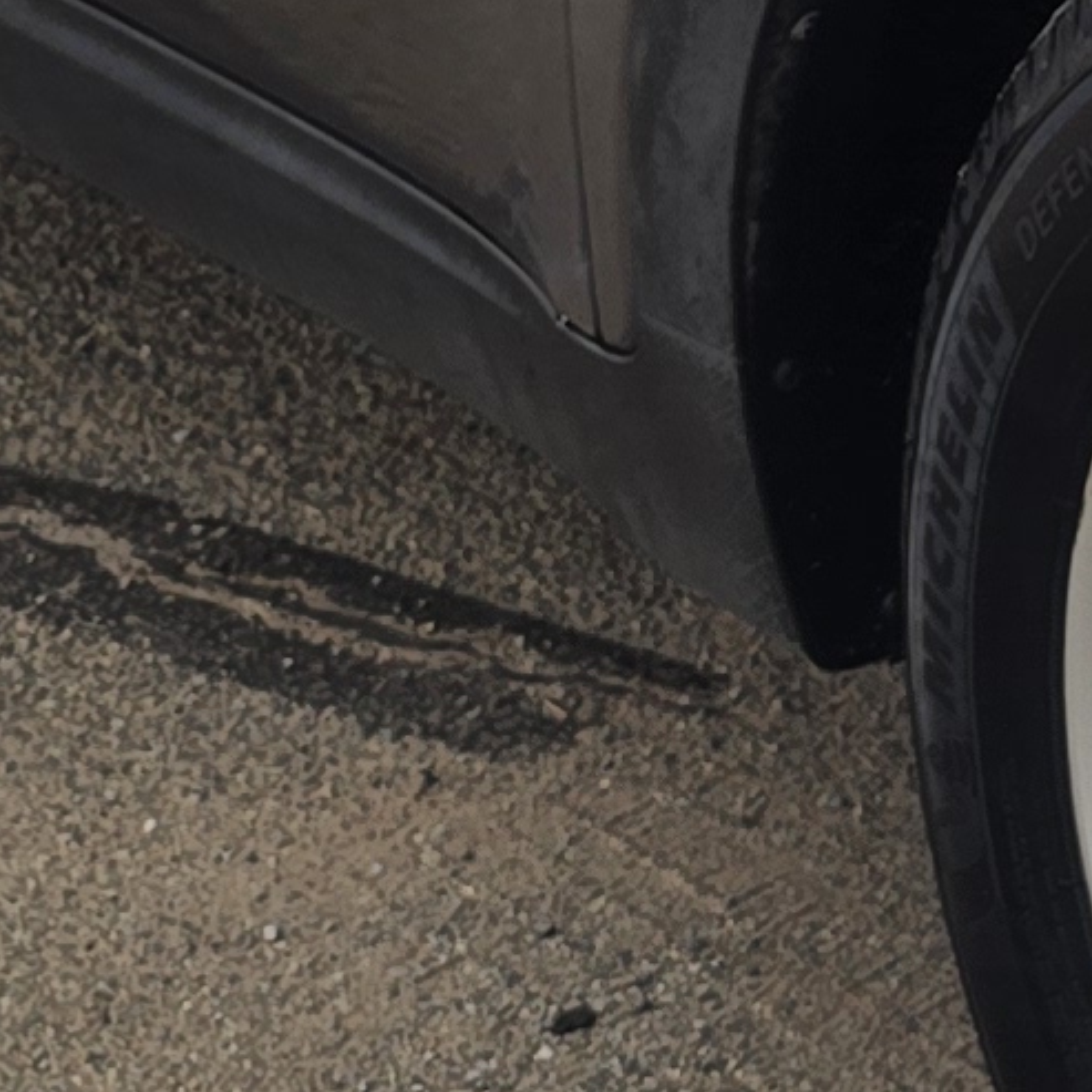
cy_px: -385
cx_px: 2106
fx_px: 5889
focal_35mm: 165
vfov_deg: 10.3
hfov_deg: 9.9
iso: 12
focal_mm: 6.3
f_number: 1.7
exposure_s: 1/516
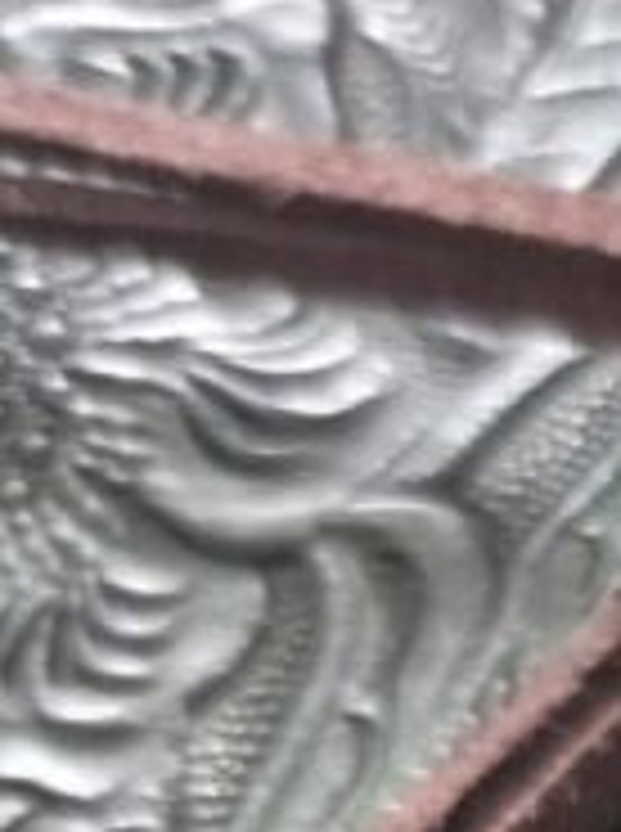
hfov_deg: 9.3
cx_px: 1724
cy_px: 1657
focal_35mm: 133
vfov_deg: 12.9
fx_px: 3192
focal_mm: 5.4
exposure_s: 1/100
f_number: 1.8
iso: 800
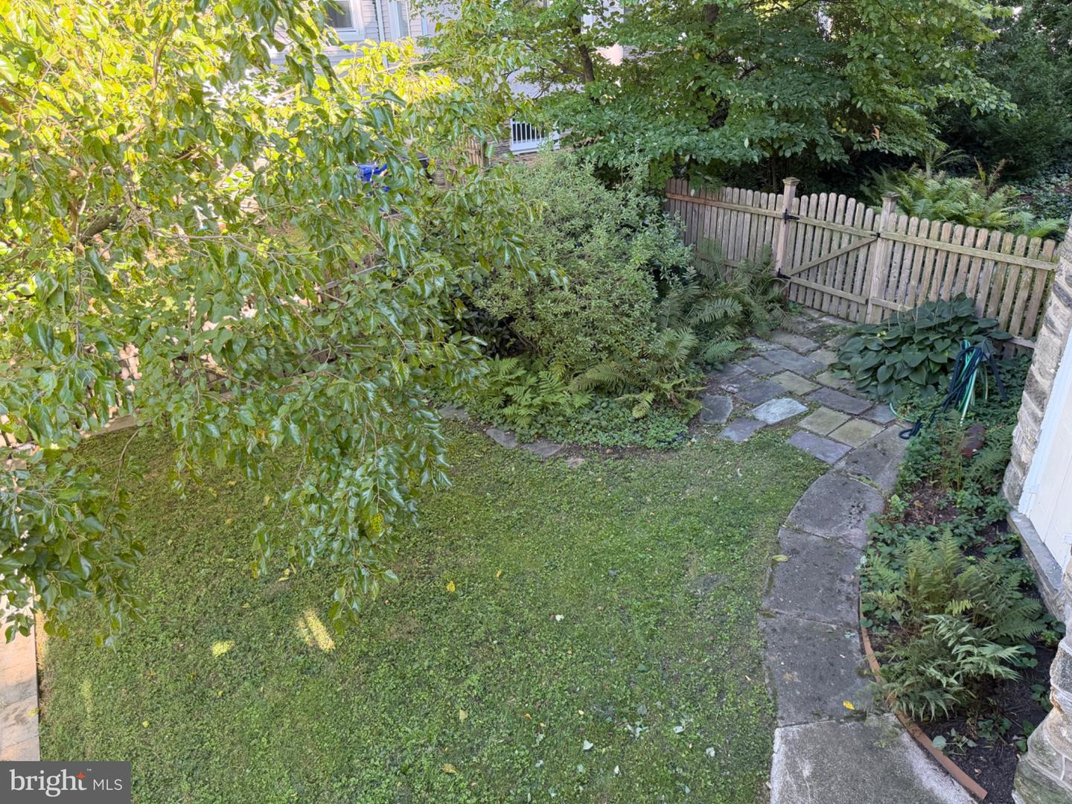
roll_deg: +3.3
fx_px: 743
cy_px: 402
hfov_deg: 71.6
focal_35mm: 24
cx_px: 536
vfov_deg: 56.8
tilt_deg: -26.8
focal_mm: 6.76
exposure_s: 1/226
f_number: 1.78
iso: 200
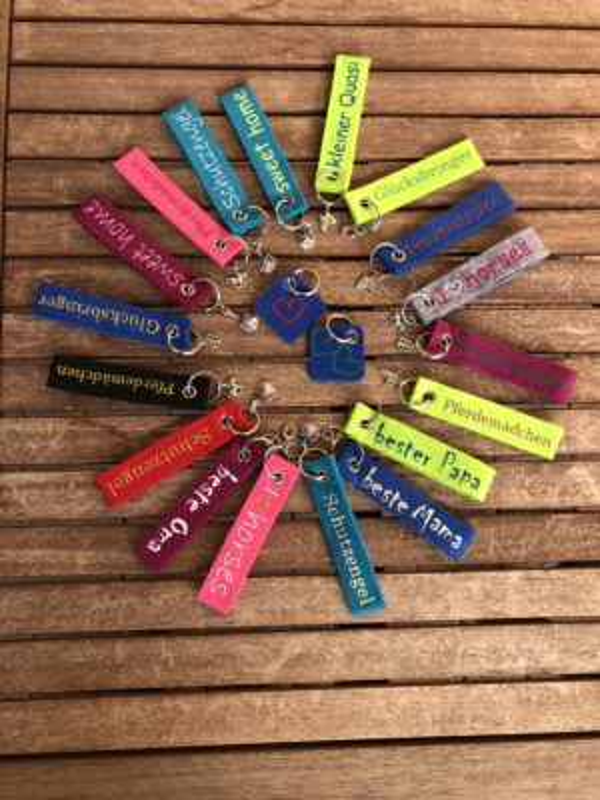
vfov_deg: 63.4
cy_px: 400
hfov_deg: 49.7
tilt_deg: -81.1
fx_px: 647
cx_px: 300
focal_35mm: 28
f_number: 1.8
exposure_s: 1/125
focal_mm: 4
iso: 20
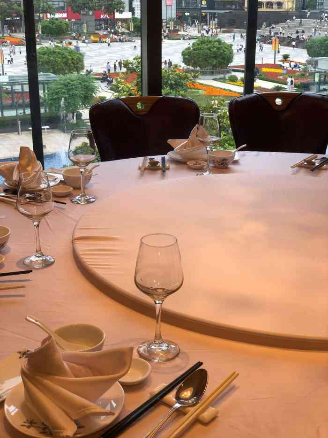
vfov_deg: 36.8
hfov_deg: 28.0
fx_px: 657
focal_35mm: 52
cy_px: 219
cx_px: 164
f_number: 2.4
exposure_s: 1/50
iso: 16
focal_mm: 6
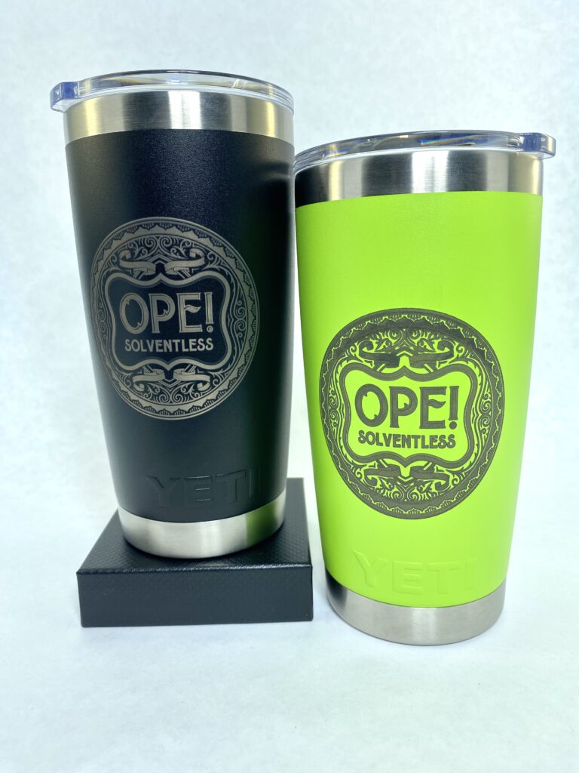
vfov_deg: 67.3
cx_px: 290
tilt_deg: -10.6
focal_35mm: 26
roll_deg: +1.5
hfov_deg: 53.1
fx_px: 580
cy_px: 386
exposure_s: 1/1114
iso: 32
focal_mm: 4.25
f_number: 1.8
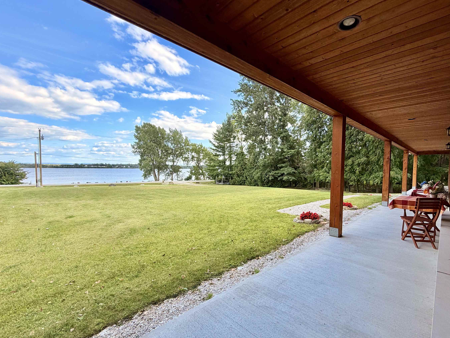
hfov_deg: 94.0
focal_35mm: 16
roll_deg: +0.5
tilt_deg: -2.4
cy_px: 180
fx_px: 208
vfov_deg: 78.0
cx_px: 254
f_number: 2.2
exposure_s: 1/502
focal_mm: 2.22
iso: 40
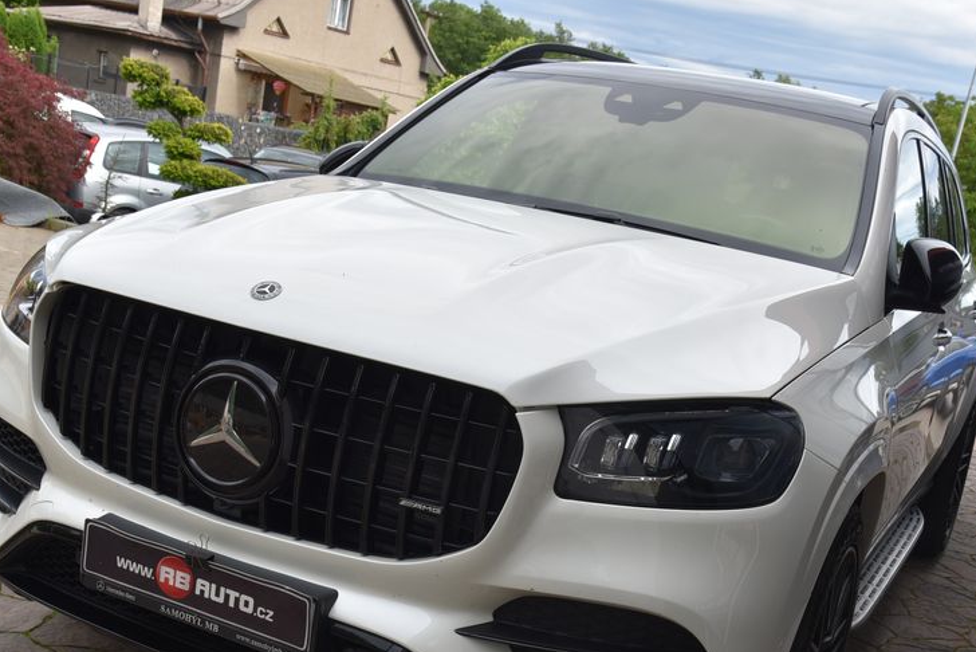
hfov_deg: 43.6
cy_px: 452
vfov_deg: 29.6
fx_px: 1220
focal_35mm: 45
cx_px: 503
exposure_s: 1/320
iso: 500
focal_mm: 32
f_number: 9
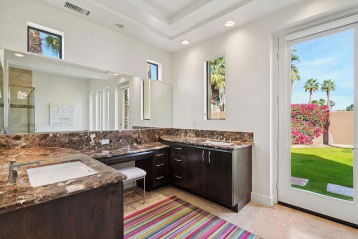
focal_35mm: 16
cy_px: 120
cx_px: 179
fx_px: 159
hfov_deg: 96.7
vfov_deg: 73.8
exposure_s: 1/25
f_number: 8
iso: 400
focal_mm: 16
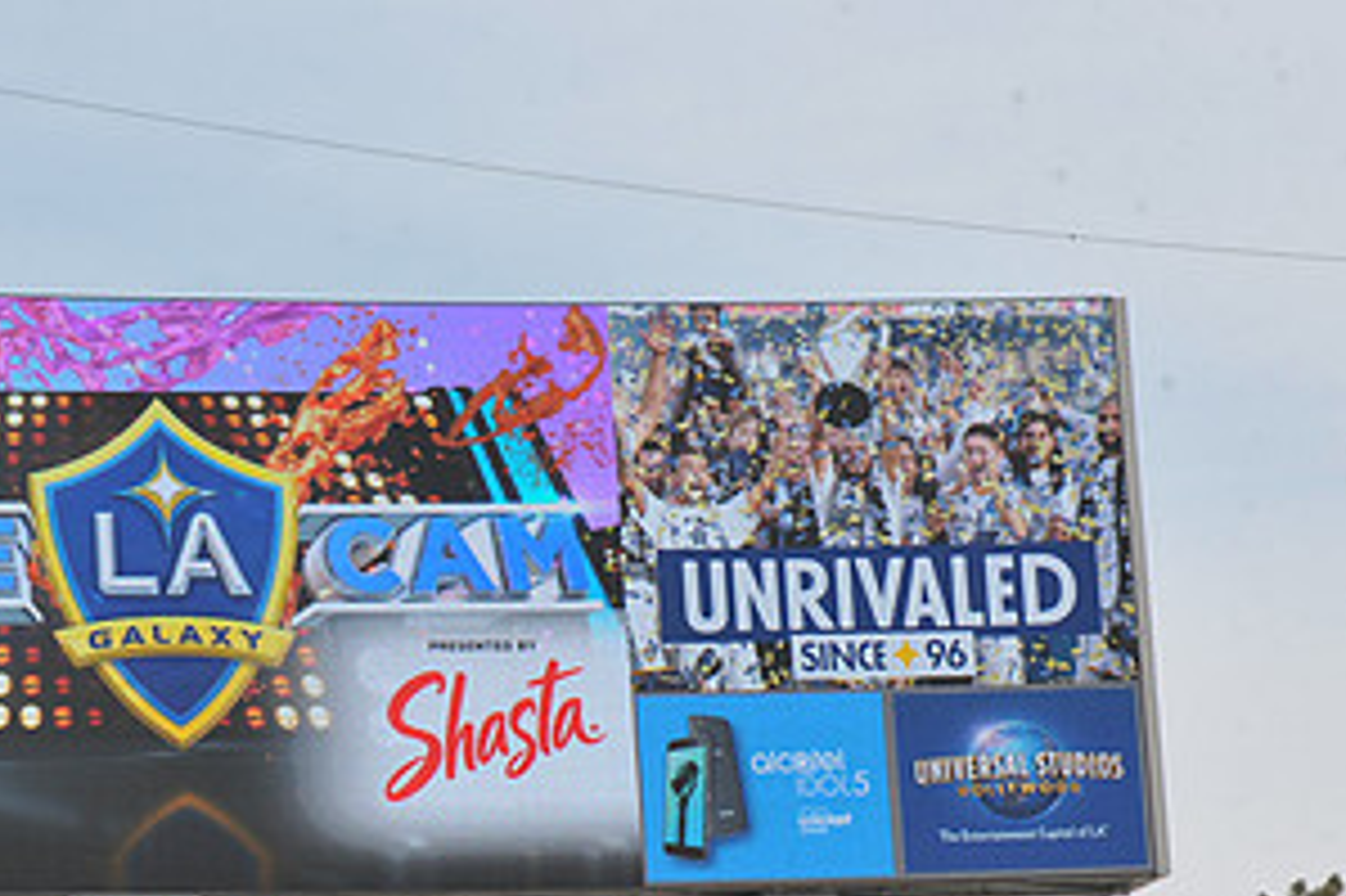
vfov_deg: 6.9
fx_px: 7399
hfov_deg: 10.3
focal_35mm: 198
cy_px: 612
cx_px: 131
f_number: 10
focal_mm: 102
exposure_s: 1/400
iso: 250
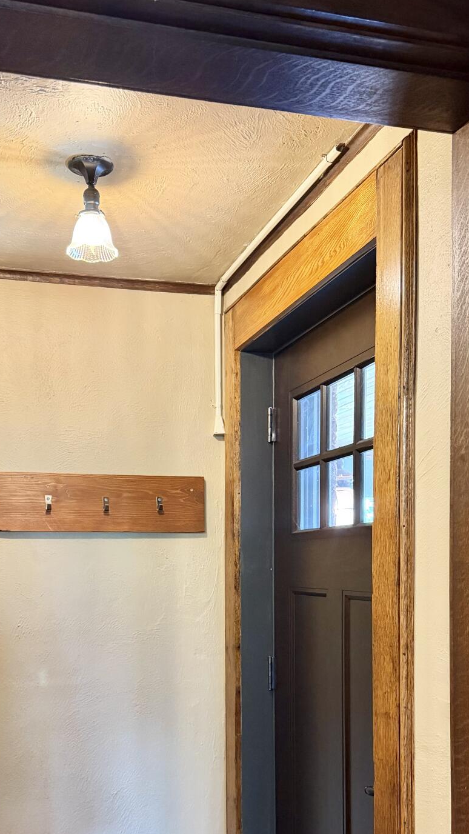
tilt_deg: -1.5
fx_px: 840
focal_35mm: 38
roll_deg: +1.3
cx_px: 193
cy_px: 591
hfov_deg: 31.1
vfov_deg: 51.2
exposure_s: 1/60
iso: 800
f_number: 1.78
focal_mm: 6.76
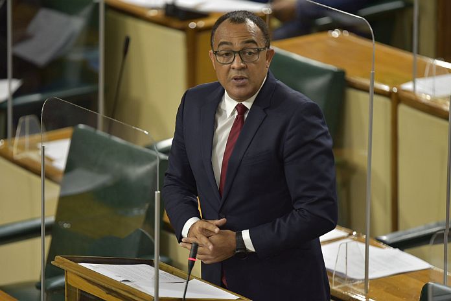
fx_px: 3758
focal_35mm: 300
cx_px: 226
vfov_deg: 4.6
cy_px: 150
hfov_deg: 6.9
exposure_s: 1/200
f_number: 2.8
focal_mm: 300
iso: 800
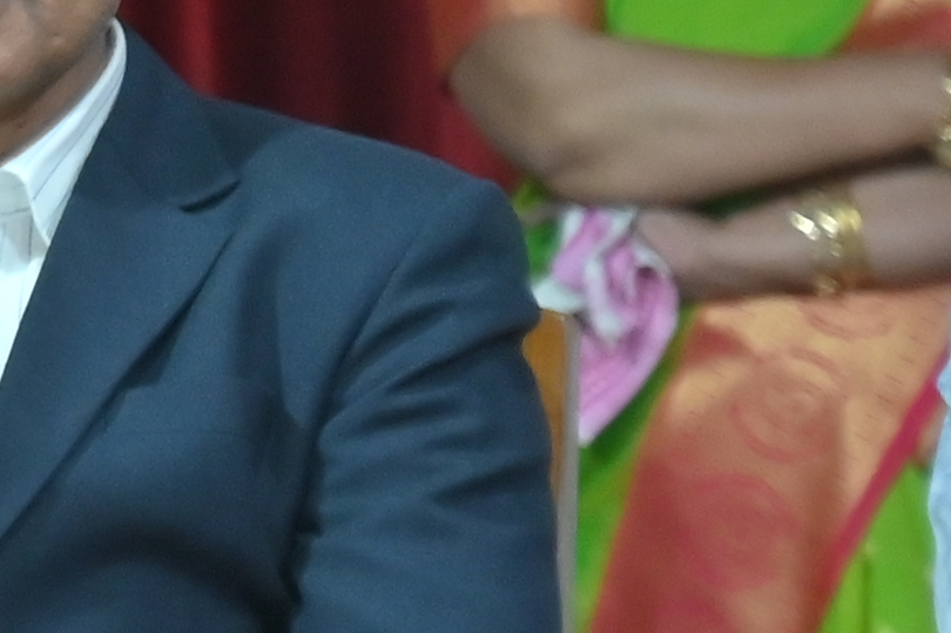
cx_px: -2443
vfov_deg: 2.8
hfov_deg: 4.0
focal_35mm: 493
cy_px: -824
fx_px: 13015
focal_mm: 66
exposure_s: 1/125
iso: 800
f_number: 4.5
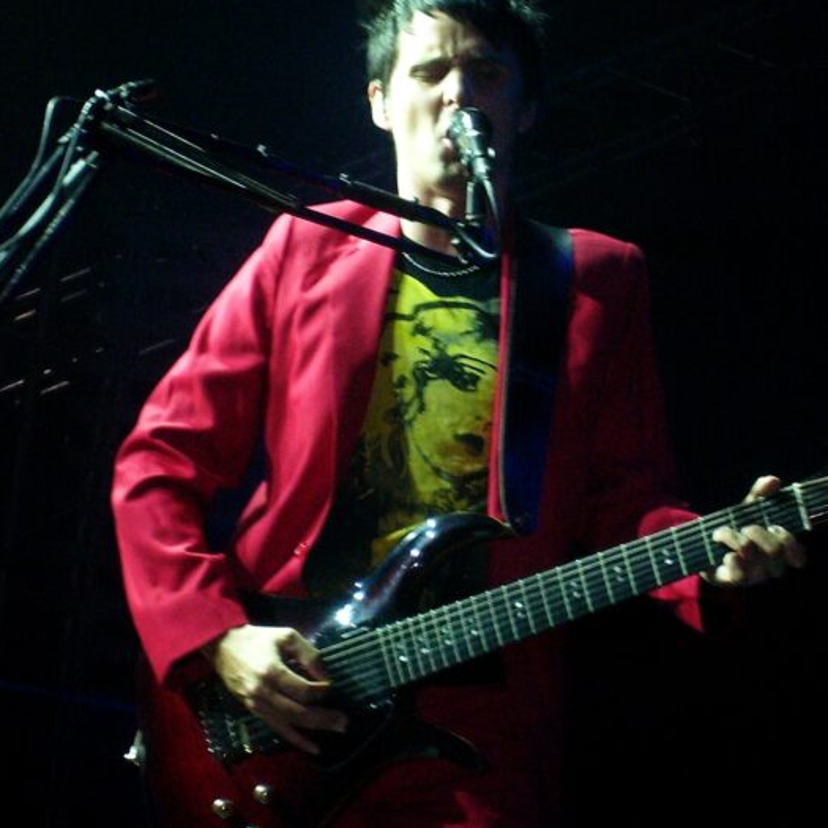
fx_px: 4763
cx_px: 475
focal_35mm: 176
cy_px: 325
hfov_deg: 9.9
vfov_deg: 9.9
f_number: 4.6
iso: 125
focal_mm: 16.8
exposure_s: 1/90
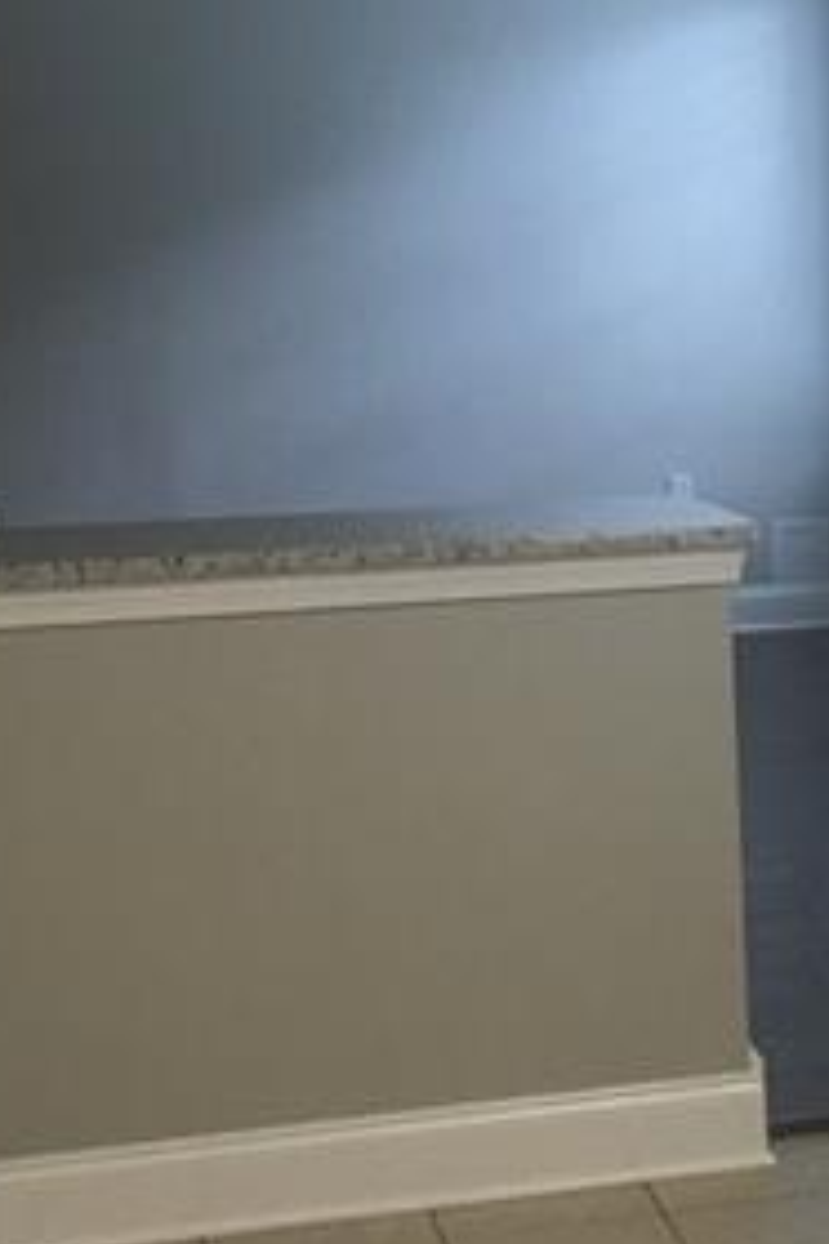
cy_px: 629
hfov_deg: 15.8
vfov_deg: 24.5
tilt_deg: -7.6
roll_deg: +1.4
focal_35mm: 83
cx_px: 1007
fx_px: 2867
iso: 32
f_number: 2.2
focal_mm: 4.15
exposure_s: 1/30
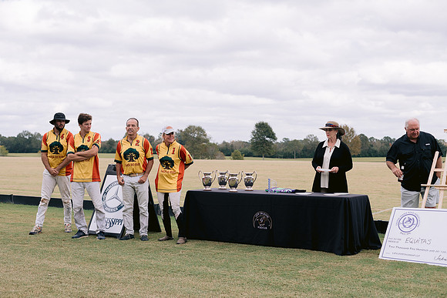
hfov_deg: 39.6
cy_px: 149
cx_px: 224
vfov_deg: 27.0
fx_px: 621
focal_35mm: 50
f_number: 4
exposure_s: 1/1600
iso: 200
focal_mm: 50
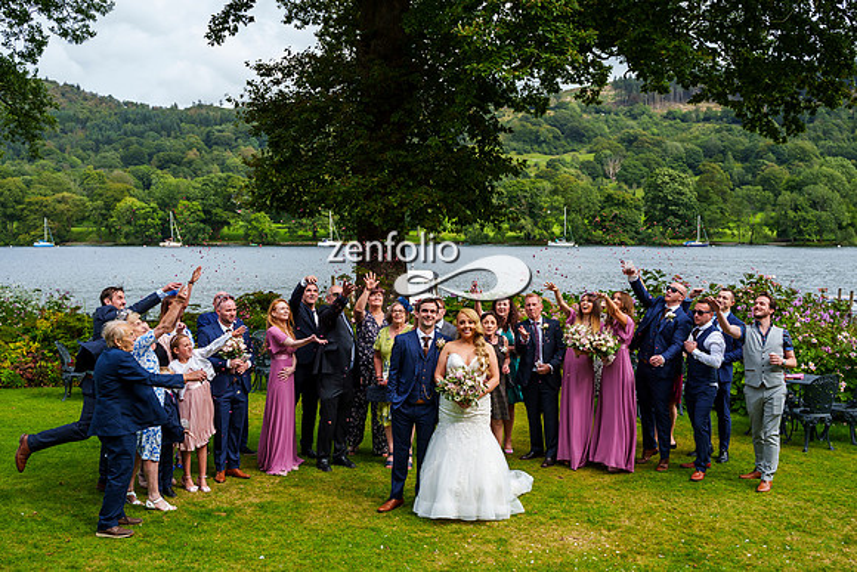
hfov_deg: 50.9
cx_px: 437
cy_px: 334
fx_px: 900
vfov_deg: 35.2
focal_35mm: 38
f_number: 3.5
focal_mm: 32
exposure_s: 1/4000
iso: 400
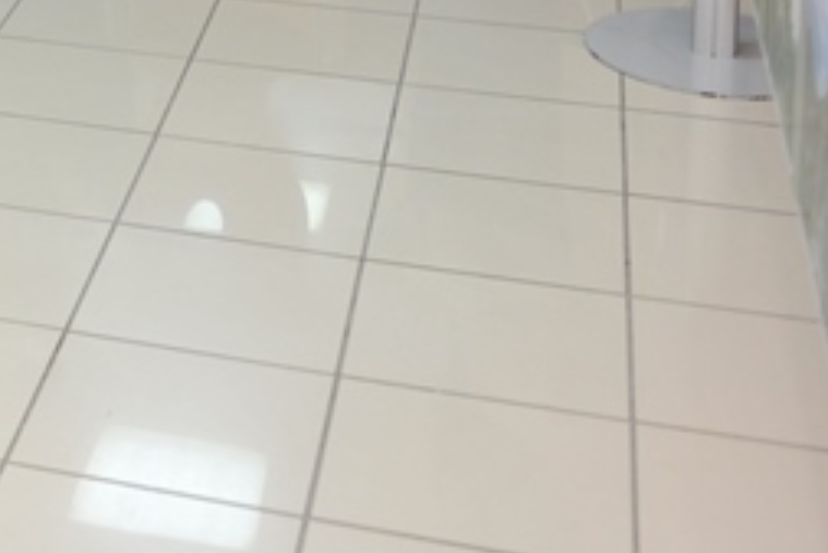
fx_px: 2232
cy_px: -553
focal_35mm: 97
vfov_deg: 12.4
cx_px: -419
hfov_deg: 18.6
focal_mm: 24
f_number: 2.8
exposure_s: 1/60
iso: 400
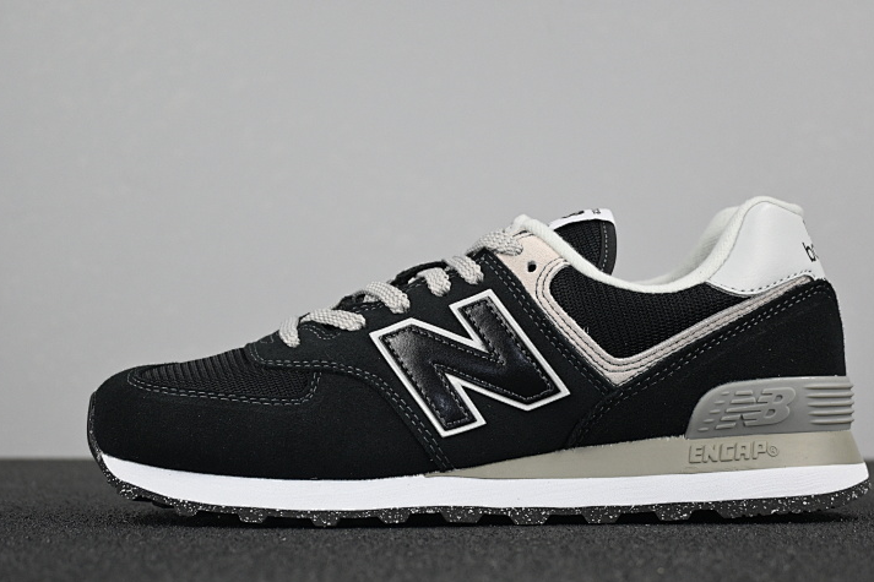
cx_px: 474
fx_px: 1553
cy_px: 297
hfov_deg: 31.4
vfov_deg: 21.2
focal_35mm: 64
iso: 800
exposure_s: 1/125
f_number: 5.6
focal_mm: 38
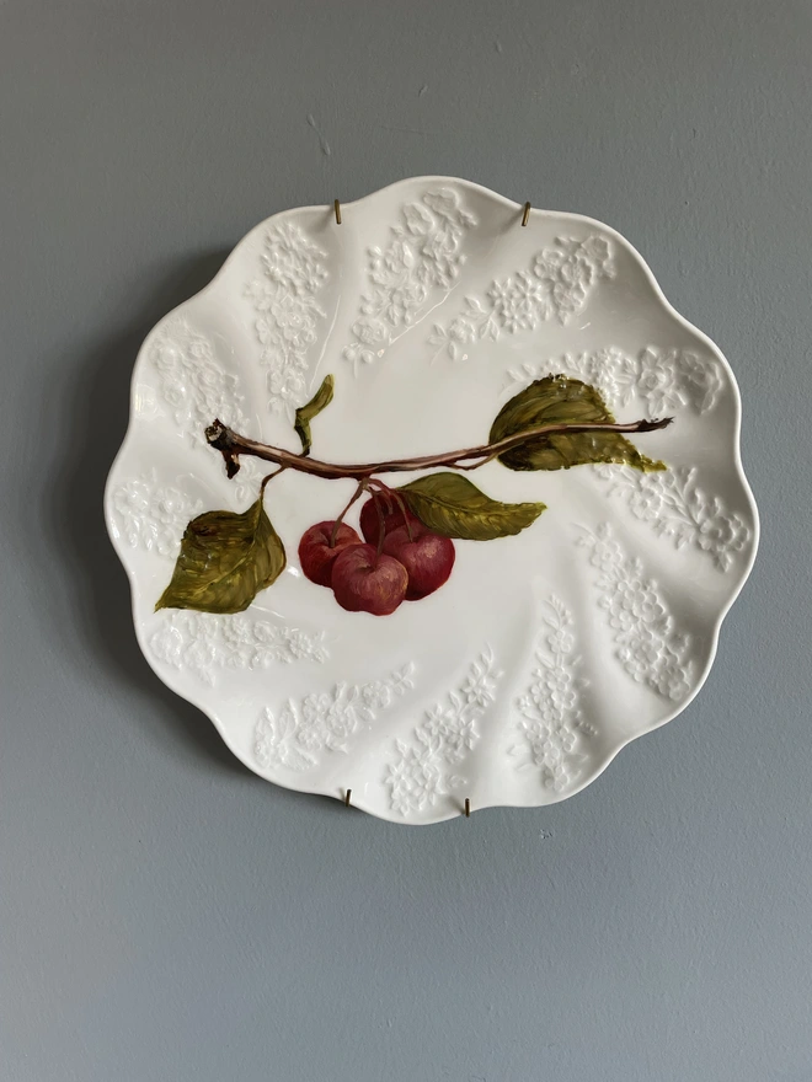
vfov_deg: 67.3
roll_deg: +0.1
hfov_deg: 53.1
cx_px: 406
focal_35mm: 26
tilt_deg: -7.8
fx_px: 813
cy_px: 541
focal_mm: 4.2
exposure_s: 1/118
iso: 125
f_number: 1.6
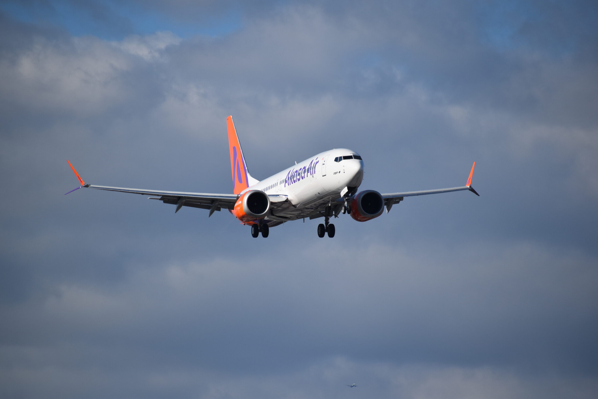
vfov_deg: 3.7
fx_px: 6229
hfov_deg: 5.5
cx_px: 299
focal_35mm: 375
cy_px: 200
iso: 250
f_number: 6
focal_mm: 250
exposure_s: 1/2000
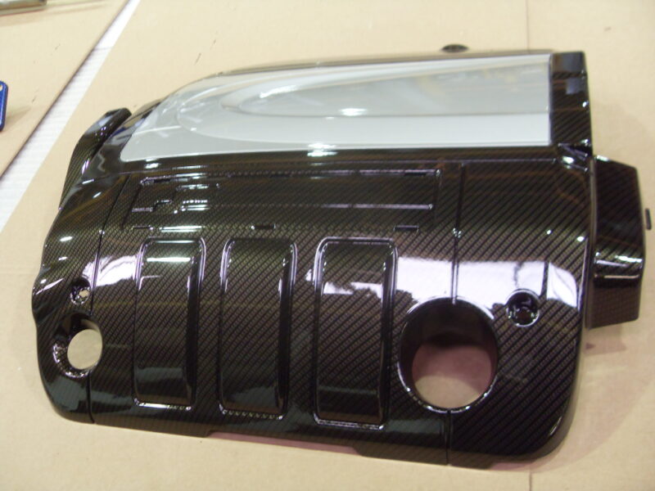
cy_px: 246
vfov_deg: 40.7
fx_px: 662
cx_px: 328
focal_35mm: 35
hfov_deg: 52.6
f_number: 2.8
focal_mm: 6.3
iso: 200
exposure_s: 1/15
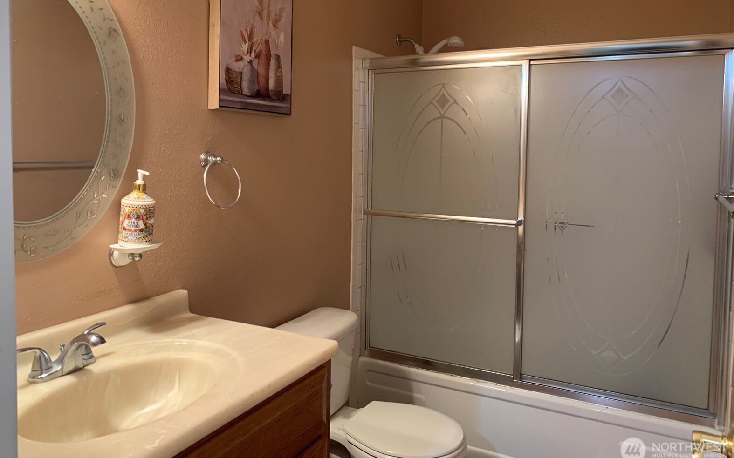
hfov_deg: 66.5
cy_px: 189
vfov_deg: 44.4
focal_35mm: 28
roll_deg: -1.6
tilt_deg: -2.7
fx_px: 560
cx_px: 369
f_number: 1.8
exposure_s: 1/40
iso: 250
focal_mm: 4.25
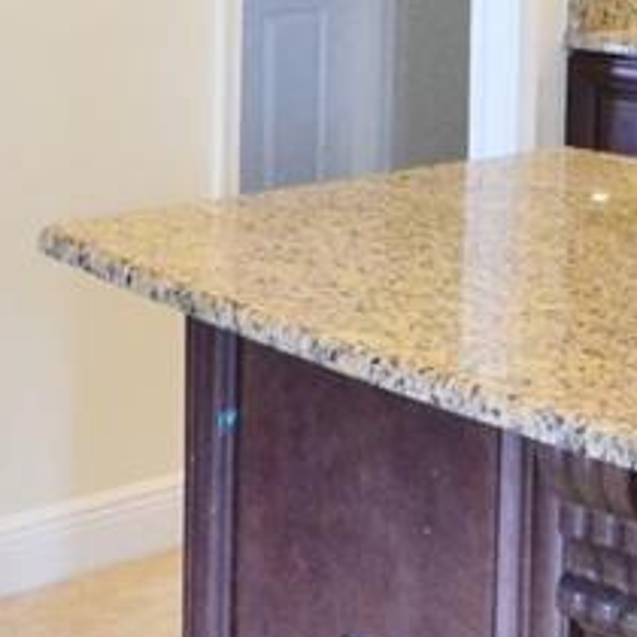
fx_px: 2019
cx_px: 215
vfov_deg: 17.1
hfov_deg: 17.9
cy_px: -144
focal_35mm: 97
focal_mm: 10
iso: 800
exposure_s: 1/40
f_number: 4
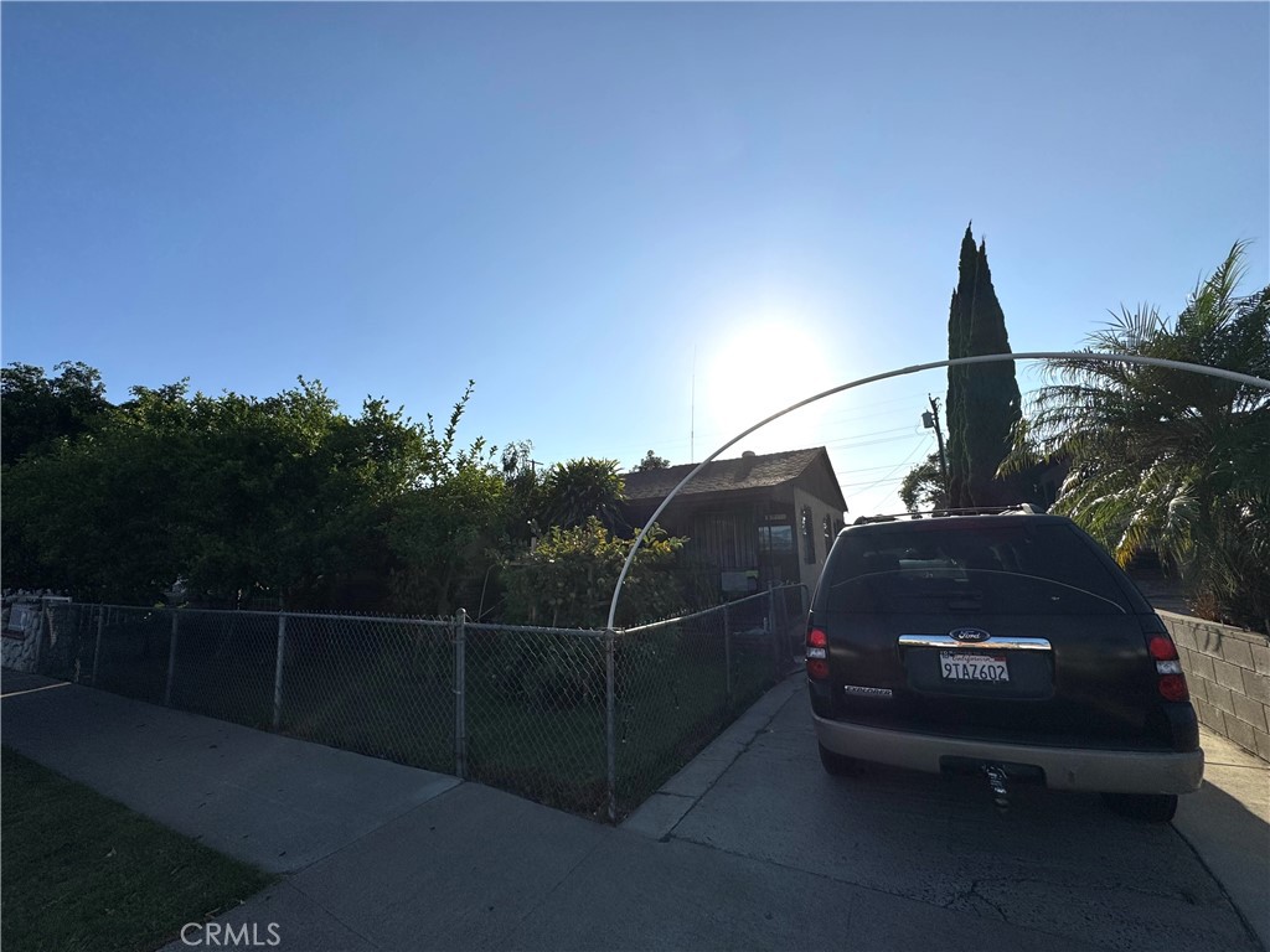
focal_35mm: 14
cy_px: 476
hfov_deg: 102.1
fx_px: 514
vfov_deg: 85.7
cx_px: 635
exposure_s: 1/5650
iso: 32
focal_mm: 2.22
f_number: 2.2
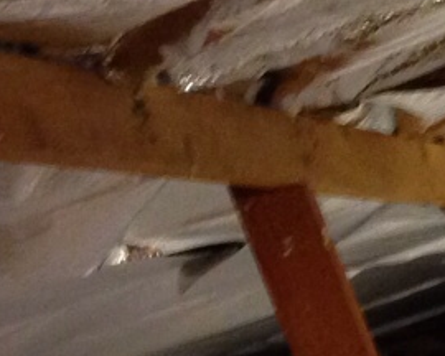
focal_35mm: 195
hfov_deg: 9.5
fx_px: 2568
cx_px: 724
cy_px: 349
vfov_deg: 7.9
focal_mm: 4.12
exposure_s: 1/20
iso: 250
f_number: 2.4
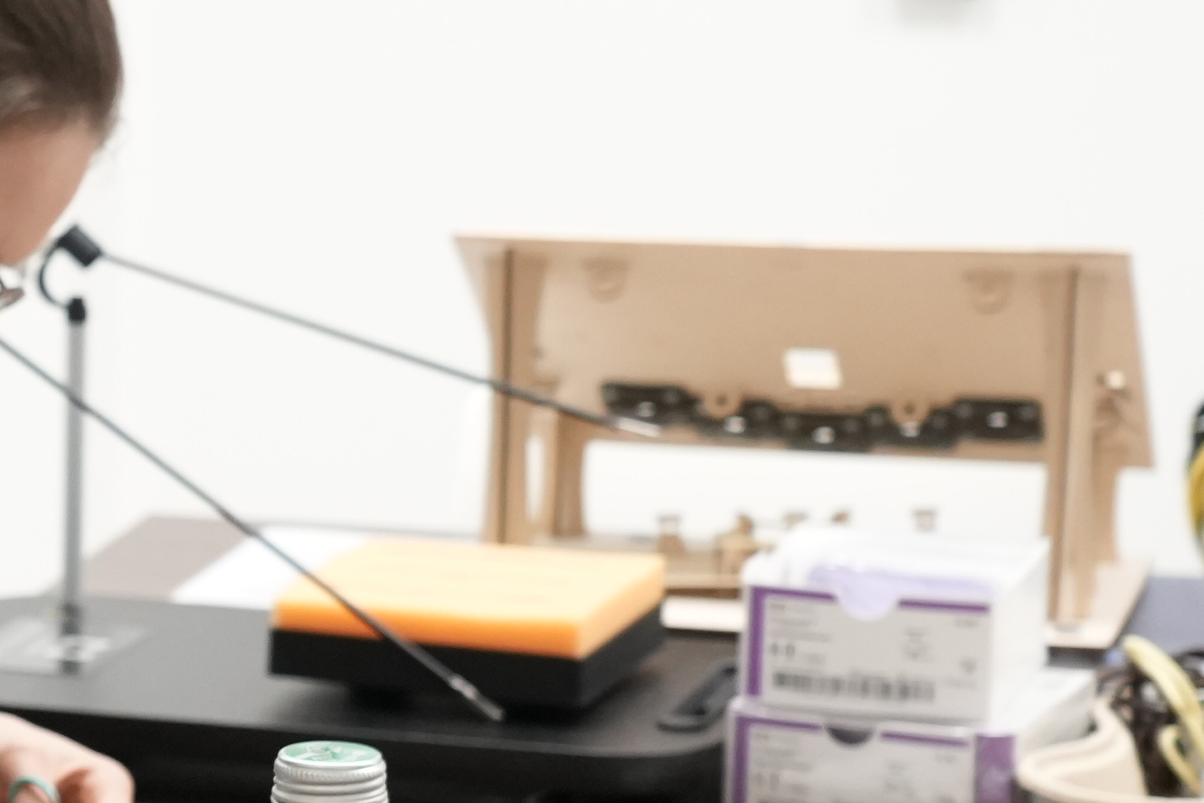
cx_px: -598
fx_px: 6019
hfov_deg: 11.0
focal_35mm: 180
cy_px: 542
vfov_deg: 7.6
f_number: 5
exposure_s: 1/125
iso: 2500
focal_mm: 52
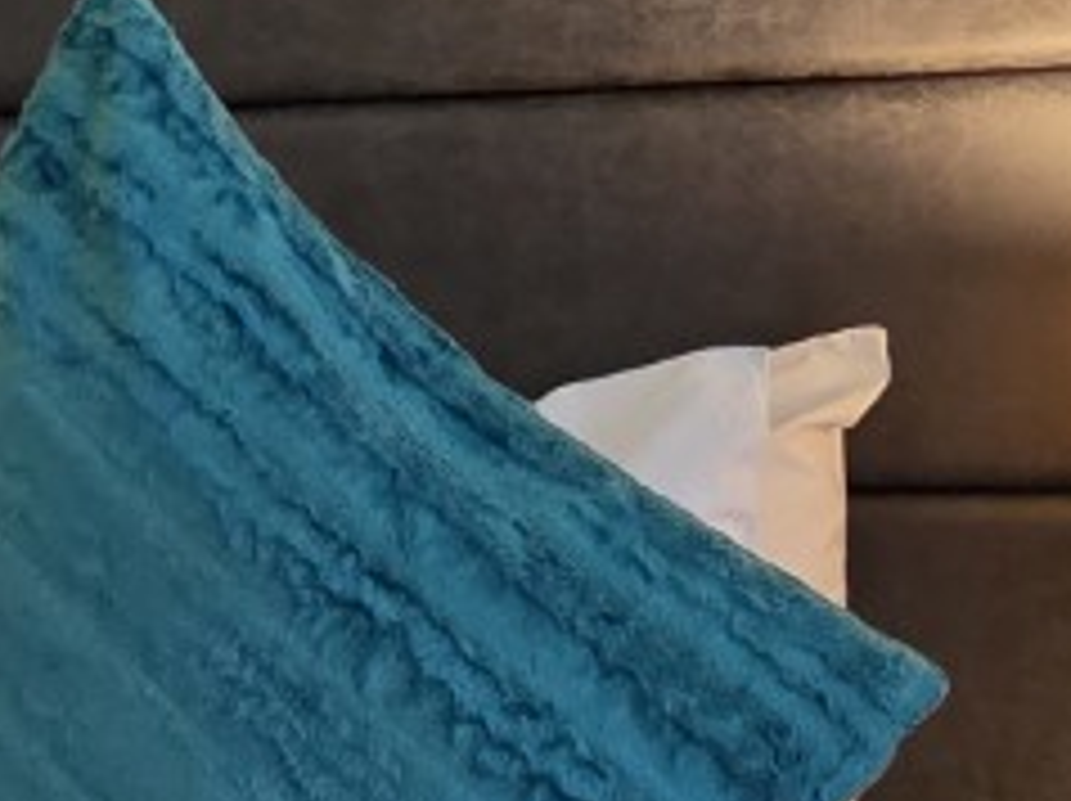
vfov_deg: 19.1
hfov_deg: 22.1
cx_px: -407
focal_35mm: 77
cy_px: 403
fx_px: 2380
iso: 500
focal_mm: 2.2
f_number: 1.9
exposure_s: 1/50
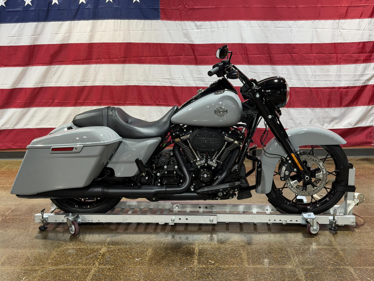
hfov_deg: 39.7
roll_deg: +1.9
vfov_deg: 30.3
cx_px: 187
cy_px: 140
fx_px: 519
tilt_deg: -11.0
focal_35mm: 48
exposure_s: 1/60
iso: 64
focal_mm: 6.76
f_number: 1.78
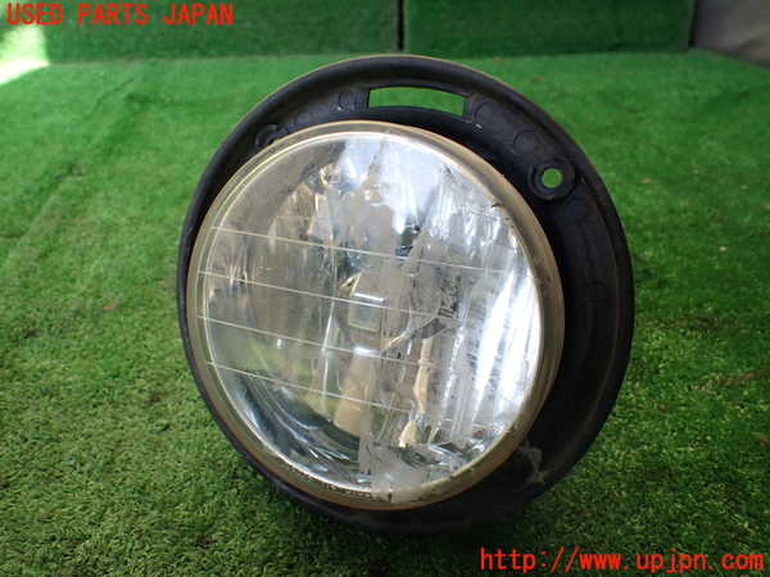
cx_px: 385
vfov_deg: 46.8
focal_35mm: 30
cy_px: 288
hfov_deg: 60.0
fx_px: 667
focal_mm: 5.4
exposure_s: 1/125
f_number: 2.3
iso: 125
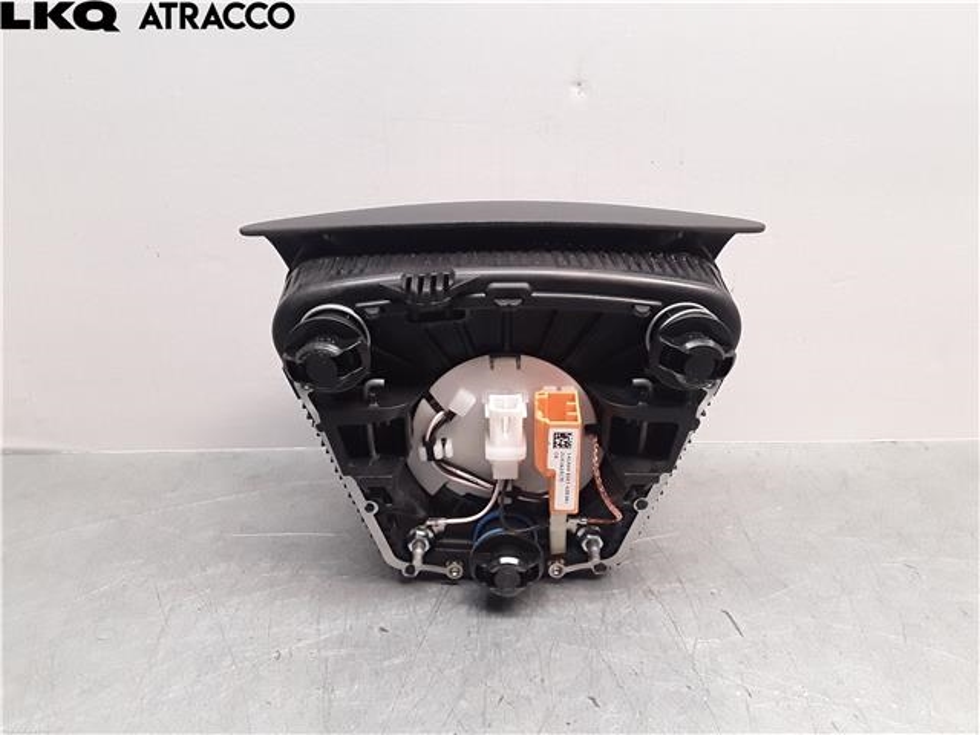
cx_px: 490
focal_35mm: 28
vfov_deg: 49.7
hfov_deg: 63.4
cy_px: 368
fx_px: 793
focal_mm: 2.91
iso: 100
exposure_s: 1/100
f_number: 1.9
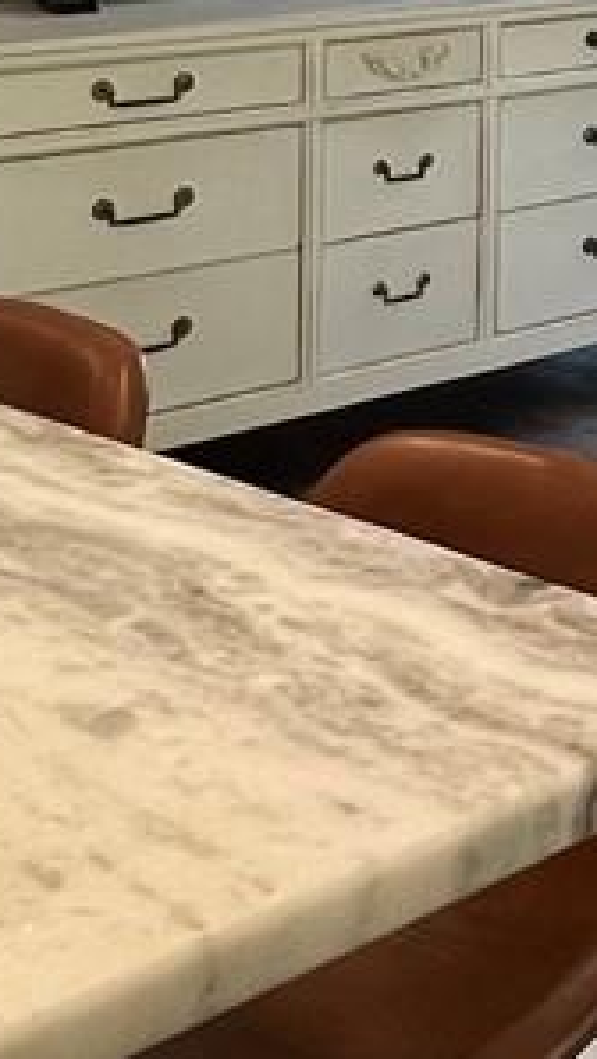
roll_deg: -1.6
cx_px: 1425
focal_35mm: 76
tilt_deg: -3.8
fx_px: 2135
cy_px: -135
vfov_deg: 25.6
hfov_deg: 12.5
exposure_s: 1/120
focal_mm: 1.57
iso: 160
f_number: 1.8
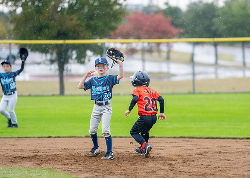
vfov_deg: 4.8
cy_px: 105
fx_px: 2124
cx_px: 161
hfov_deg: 6.7
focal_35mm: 299
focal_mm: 200
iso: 1600
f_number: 2.8
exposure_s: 1/1000
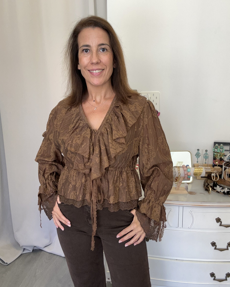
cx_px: 114
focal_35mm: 32
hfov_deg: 45.8
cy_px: 149
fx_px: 272
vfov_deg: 55.7
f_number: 1.9
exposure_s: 1/50
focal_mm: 2.69
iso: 64
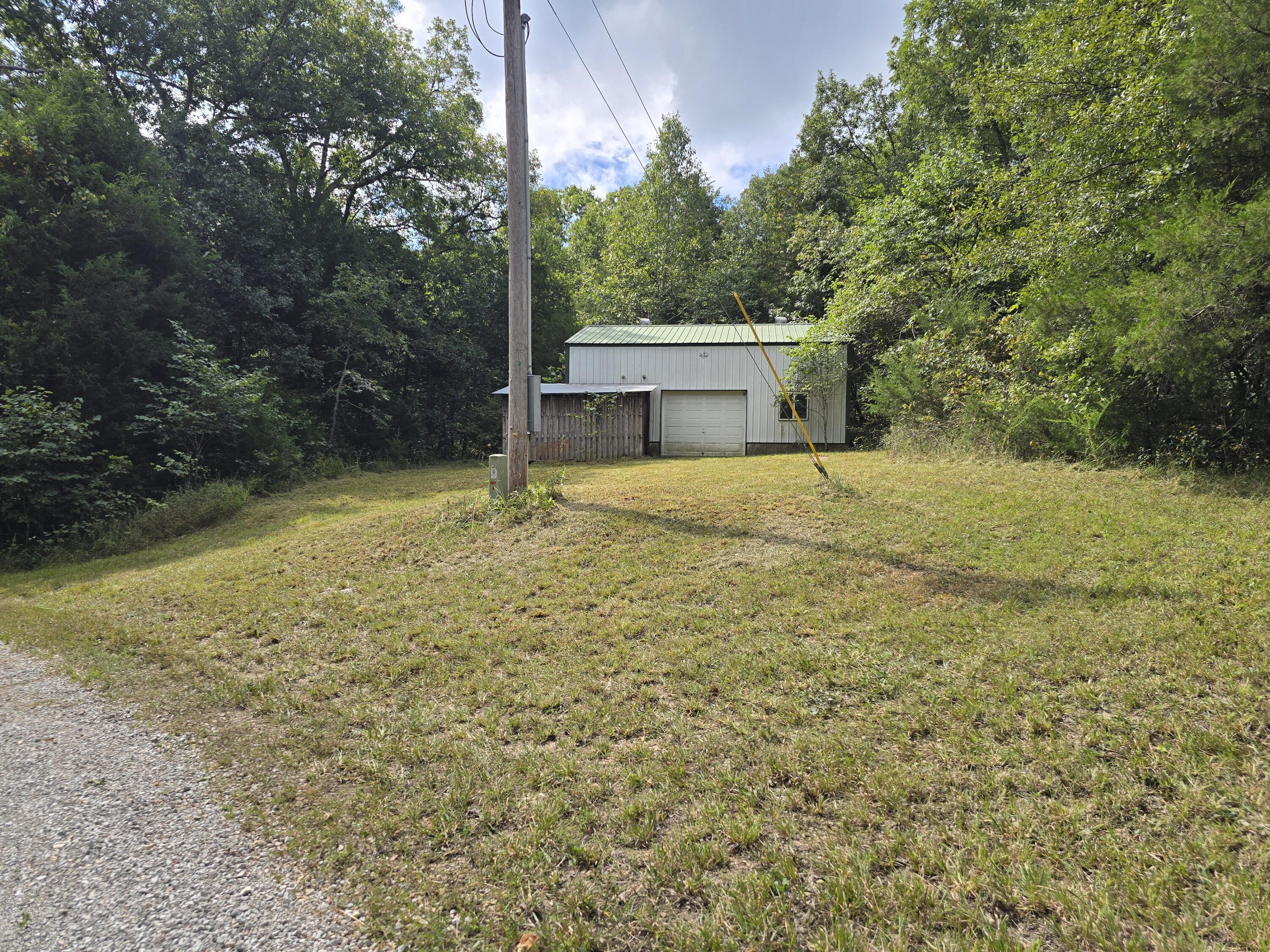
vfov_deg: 58.9
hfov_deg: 73.9
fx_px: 844
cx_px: 635
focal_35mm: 23
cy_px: 476
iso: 12
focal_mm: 6.3
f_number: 1.7
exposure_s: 1/619
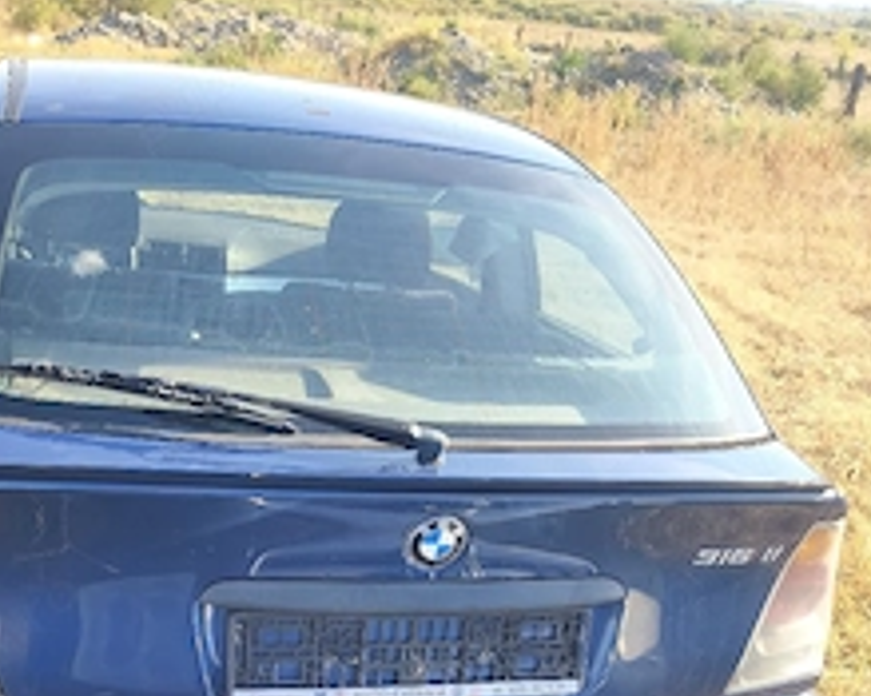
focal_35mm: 41
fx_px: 1056
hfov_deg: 44.5
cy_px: 720
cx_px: 338
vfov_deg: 33.0
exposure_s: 1/167
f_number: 1.65
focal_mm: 6.18
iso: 50
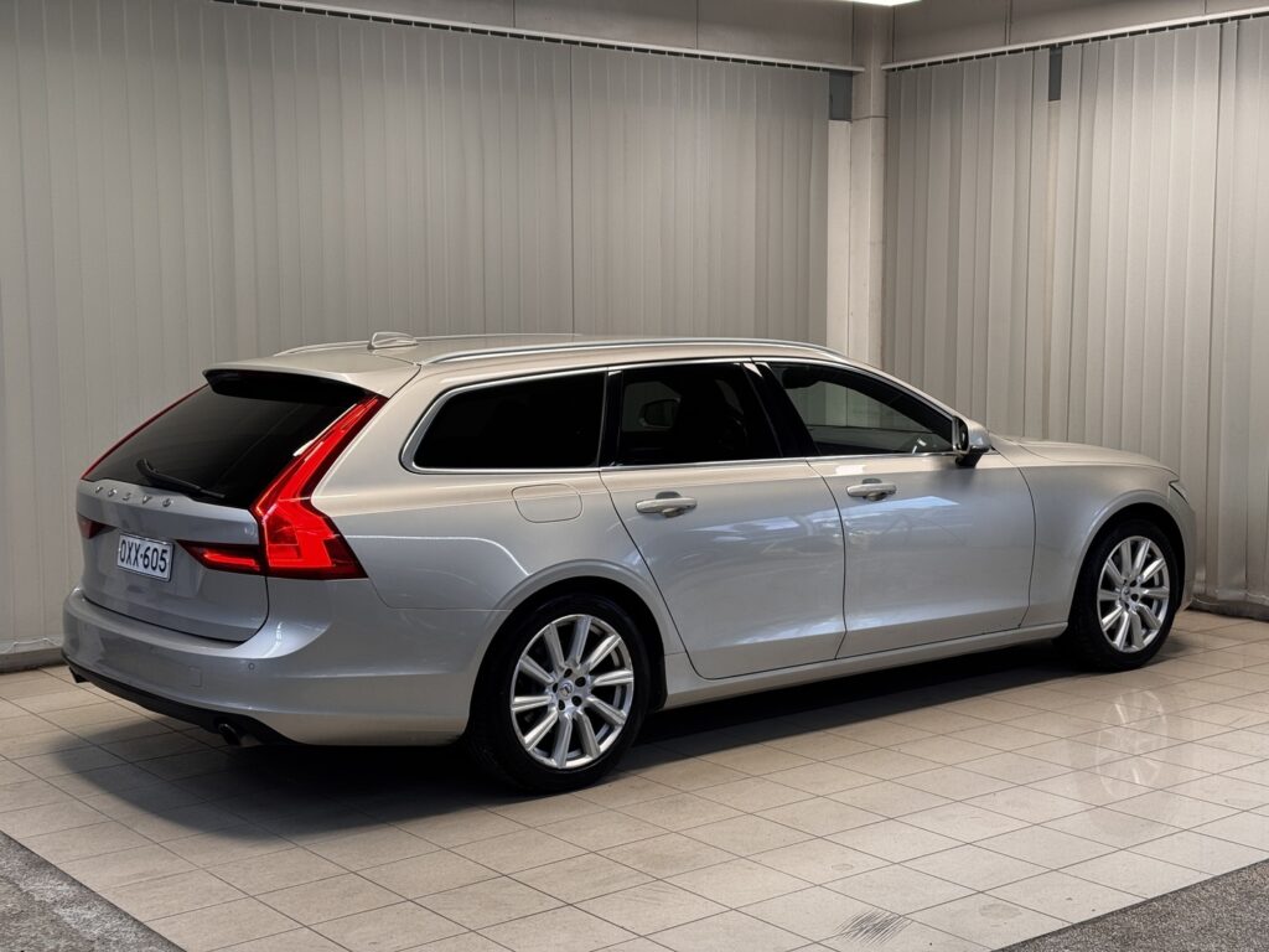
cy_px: 476
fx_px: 1760
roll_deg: +0.4
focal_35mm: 48
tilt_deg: -4.8
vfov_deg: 30.3
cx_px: 634
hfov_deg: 39.7
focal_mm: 6.76
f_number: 1.78
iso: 64
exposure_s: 1/100
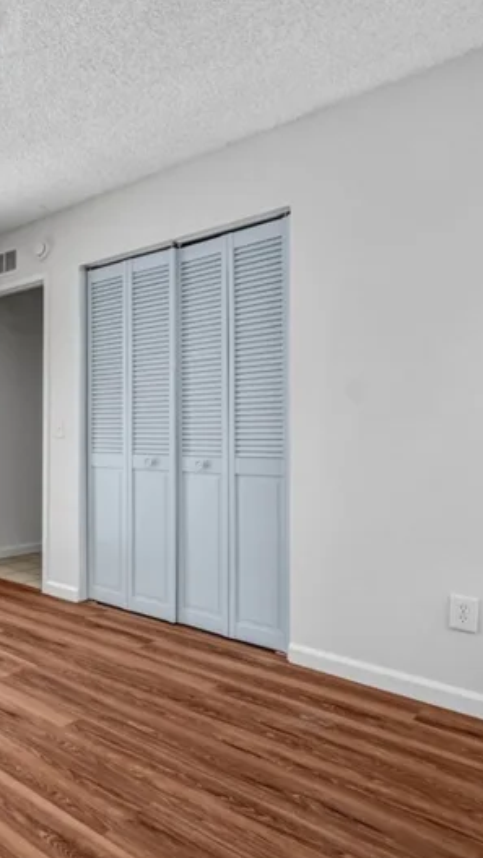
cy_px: 427
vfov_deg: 74.1
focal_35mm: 25
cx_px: -20
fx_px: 569
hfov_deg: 39.5
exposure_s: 1/15
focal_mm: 10
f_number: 9
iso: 400
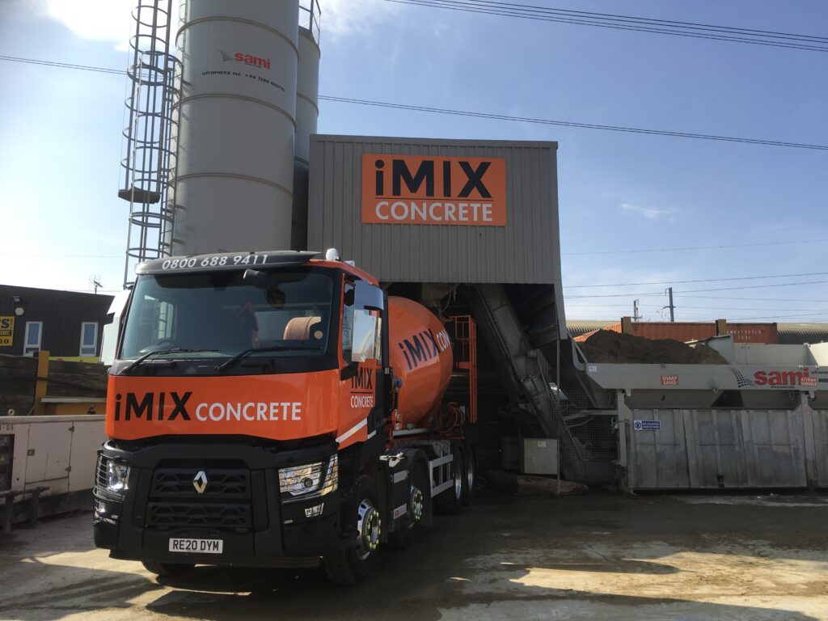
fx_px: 694
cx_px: 414
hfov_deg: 61.7
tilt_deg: +10.0
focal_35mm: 29
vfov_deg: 48.2
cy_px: 310
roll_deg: +0.5
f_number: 2.2
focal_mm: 4.15
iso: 25
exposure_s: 1/1221
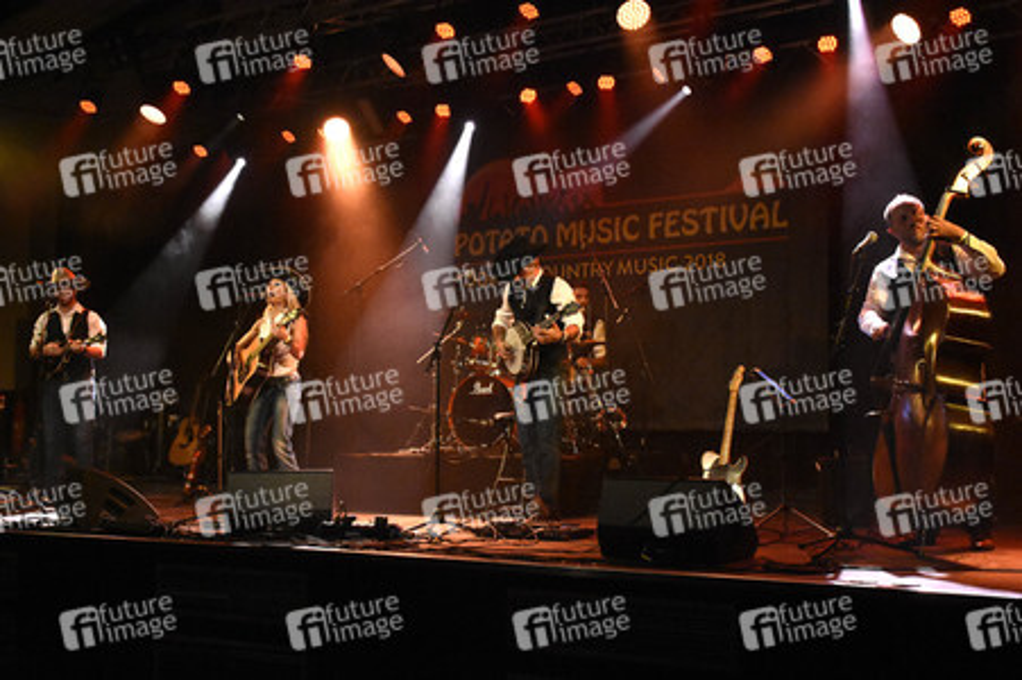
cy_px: 340
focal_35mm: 40
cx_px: 511
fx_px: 1149
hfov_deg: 48.0
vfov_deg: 33.0
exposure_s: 1/160
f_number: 6.3
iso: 8000
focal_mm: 27
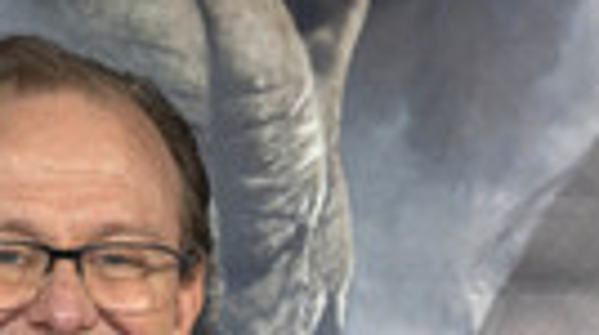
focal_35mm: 176
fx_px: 2792
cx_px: -83
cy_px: 576
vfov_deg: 6.7
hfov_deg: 12.0
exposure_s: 1/200
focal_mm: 50
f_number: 5.6
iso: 800
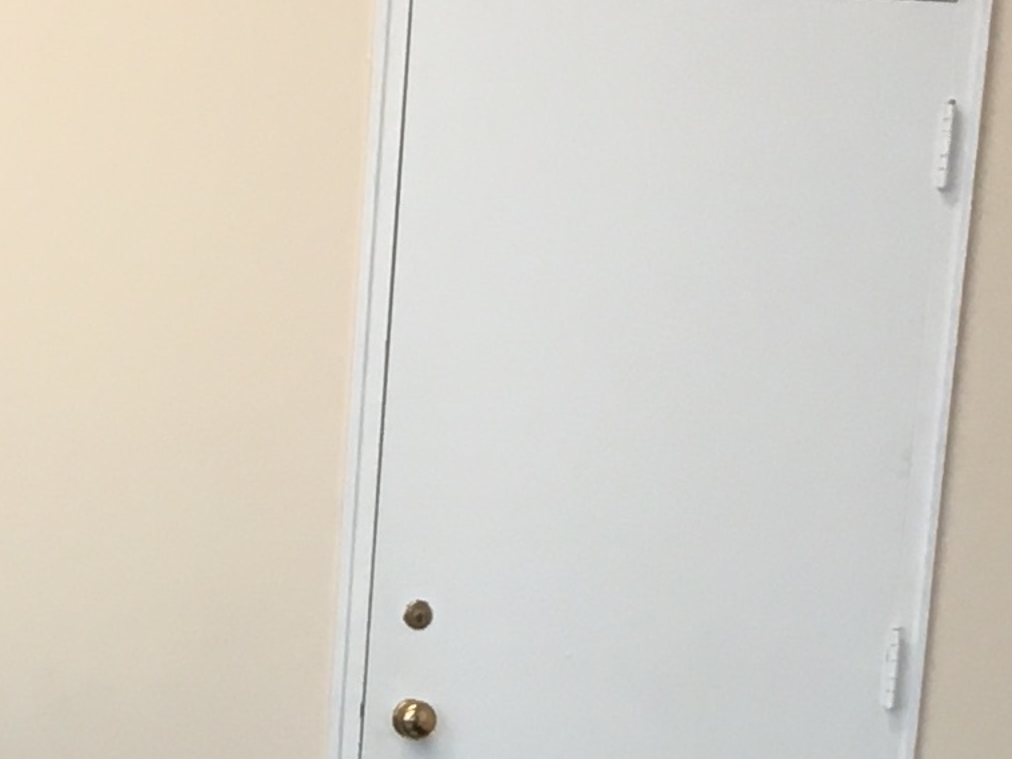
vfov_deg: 9.2
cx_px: 1
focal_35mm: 154
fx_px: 4501
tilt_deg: -11.2
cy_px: 1362
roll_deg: -2.4
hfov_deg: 12.7
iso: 64
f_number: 2.2
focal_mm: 4.15
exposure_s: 1/30
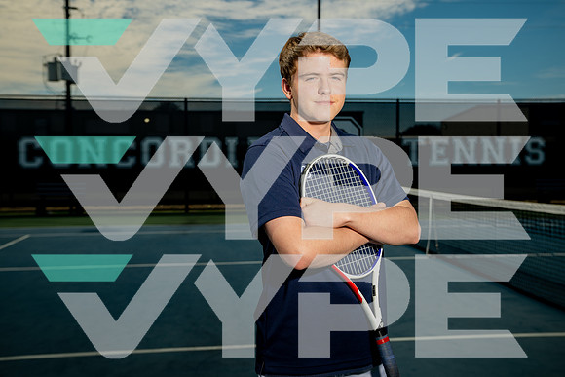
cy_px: 178
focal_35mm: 43
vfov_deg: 31.3
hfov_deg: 45.6
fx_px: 672
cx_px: 289
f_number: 4.5
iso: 100
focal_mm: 40
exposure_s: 1/250
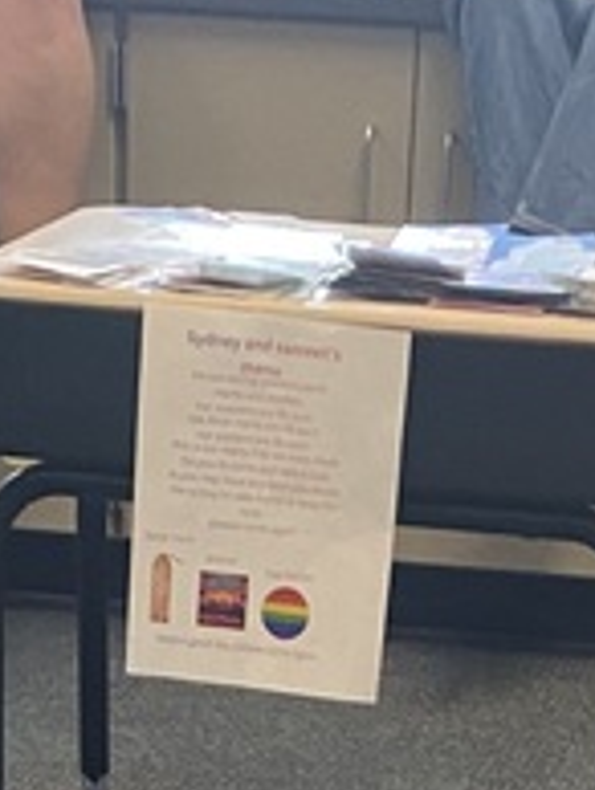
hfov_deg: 10.8
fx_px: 3133
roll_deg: -0.4
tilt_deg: -36.0
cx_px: 179
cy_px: 2024
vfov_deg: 11.4
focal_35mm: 137
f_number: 1.8
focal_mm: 4.25
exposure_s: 1/60
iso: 160
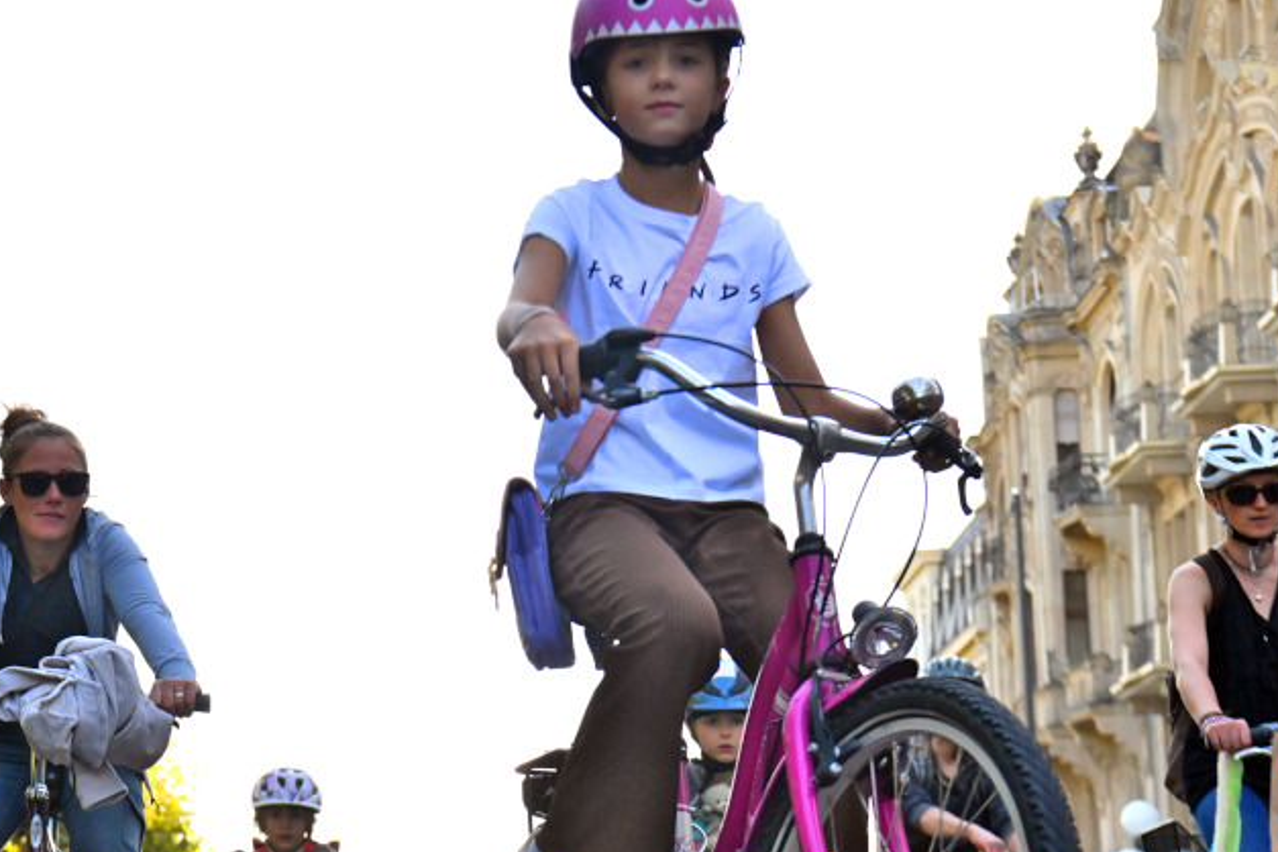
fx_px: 3727
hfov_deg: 19.4
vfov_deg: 13.0
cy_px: 602
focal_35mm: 105
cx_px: 404
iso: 1250
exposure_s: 1/800
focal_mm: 70
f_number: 9
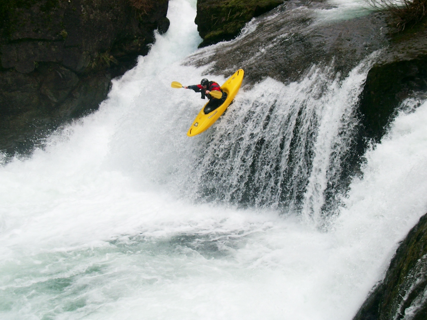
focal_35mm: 74
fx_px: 913
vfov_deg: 19.9
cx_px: 214
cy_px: 160
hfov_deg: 26.3
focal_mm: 15.2
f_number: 3.8
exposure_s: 1/400
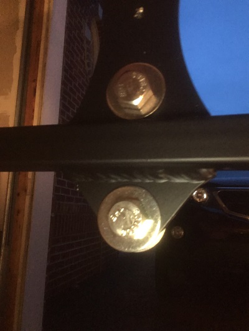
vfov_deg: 58.3
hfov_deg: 45.5
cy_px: 166
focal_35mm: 31
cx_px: 124
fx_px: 297
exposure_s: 1/20
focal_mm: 2.15
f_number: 2.4
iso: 250
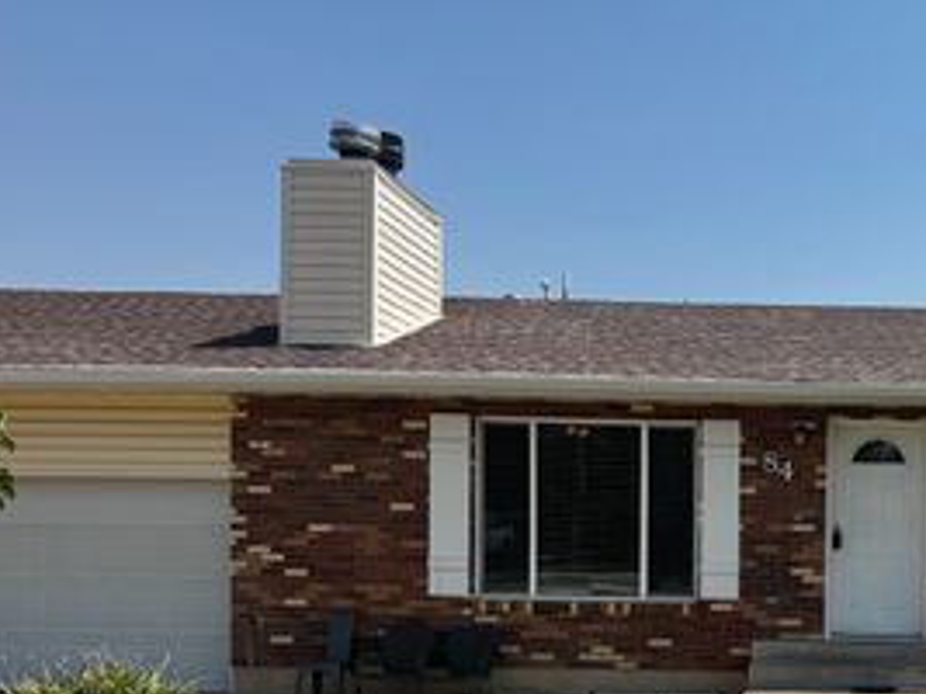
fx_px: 1203
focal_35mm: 45
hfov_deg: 38.7
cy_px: 588
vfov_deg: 31.1
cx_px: 857
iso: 80
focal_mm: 6.76
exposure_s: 1/4950
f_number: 1.78
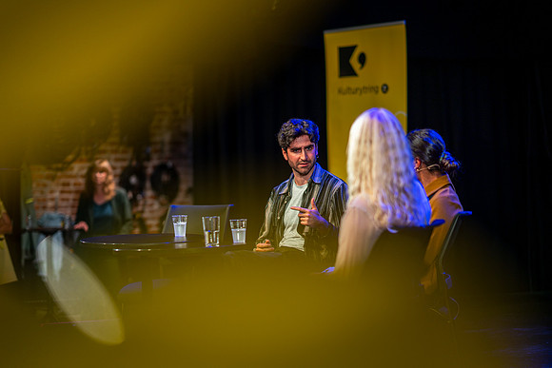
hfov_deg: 23.9
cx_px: 276
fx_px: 1304
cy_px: 184
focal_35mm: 85
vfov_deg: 16.1
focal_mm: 85
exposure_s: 1/200
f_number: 1.4
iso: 250
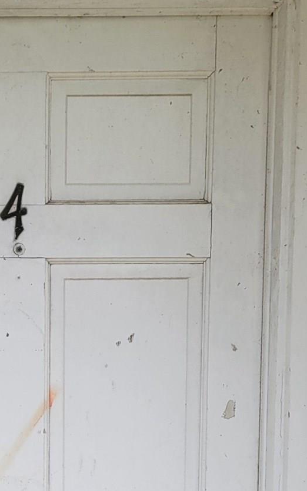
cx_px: -1
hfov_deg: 16.8
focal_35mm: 76
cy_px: 456
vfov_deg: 26.1
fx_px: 1018
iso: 40
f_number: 1.8
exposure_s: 1/352
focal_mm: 5.4
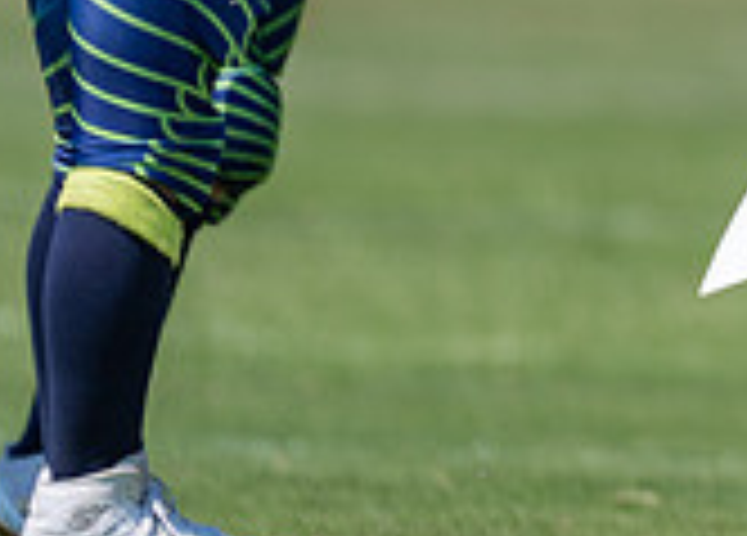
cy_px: -119
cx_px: 1288
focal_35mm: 882
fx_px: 18735
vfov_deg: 1.6
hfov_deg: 2.3
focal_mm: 200
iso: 100
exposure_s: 1/2000
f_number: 2.8
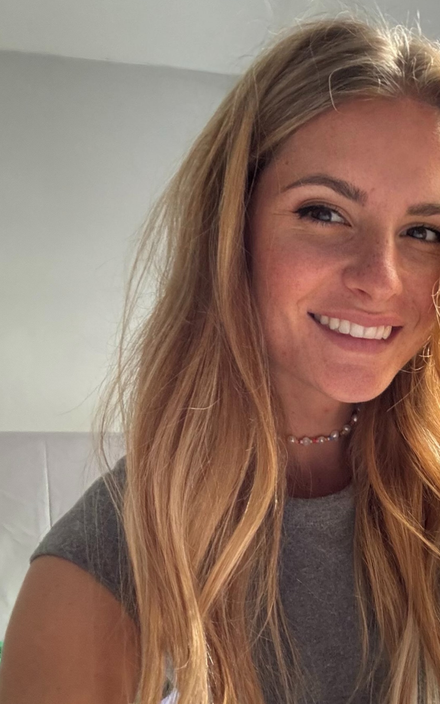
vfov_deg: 52.7
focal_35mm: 37
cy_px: 389
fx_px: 710
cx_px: 361
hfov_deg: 33.3
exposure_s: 1/35
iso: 400
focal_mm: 2.69
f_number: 1.9
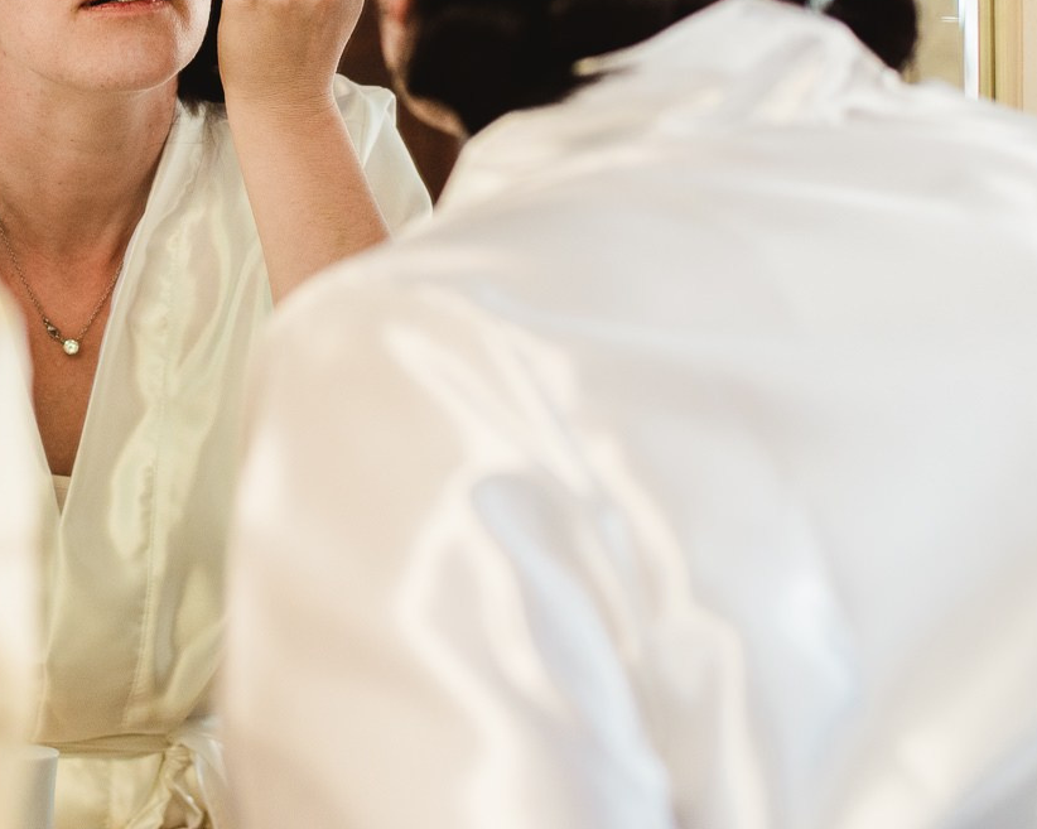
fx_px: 3590
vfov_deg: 13.0
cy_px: 56
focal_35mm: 117
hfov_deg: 16.3
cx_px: 127
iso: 400
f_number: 2.2
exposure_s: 1/250
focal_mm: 50
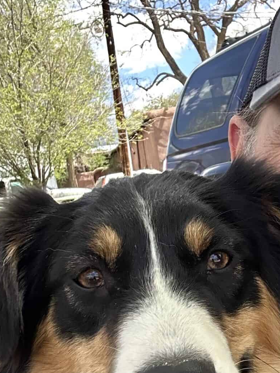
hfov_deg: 19.5
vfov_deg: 26.1
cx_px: 261
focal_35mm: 74
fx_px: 798
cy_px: 268
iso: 32
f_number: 1.9
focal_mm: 2.69
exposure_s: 1/172
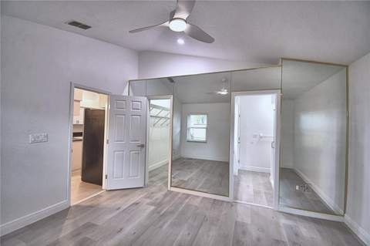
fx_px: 154
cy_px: 123
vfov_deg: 77.2
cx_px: 185
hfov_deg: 100.4
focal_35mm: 15
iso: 400
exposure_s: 1/60
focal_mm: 10
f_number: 4.5
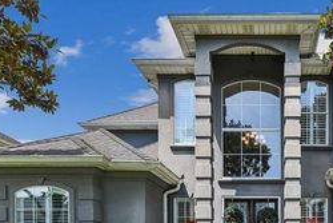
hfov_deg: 53.8
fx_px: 296
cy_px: 212
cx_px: 277
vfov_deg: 37.7
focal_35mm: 32
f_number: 11
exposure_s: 1/250
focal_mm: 16
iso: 400
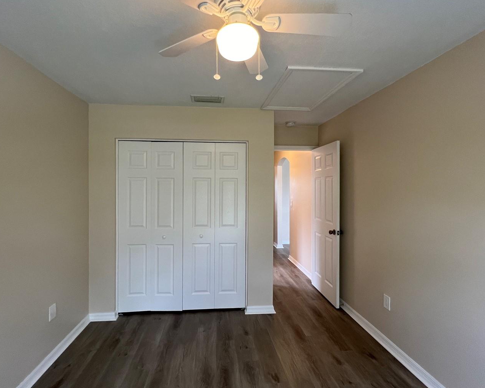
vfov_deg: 80.4
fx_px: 230
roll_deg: -0.1
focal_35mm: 16
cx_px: 234
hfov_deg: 93.1
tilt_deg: -0.5
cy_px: 189
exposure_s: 1/120
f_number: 1.8
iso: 200
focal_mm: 1.57
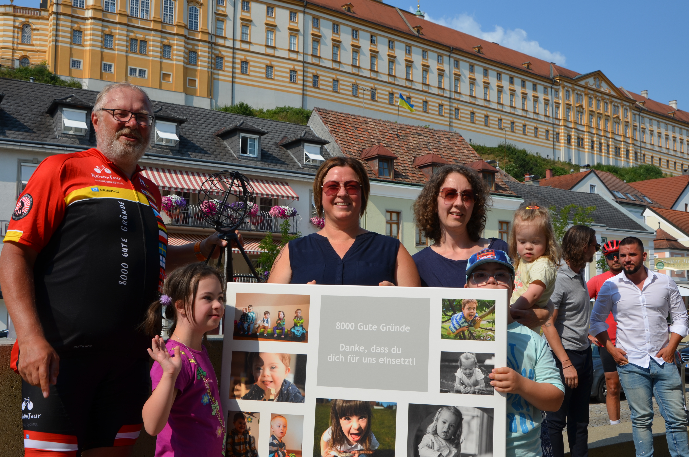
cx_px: 344
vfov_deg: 34.1
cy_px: 228
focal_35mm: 39
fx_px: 745
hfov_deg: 49.6
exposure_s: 1/250
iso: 100
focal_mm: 26
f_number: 8
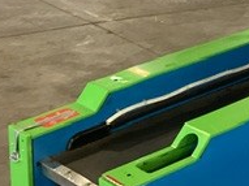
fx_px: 748
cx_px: 295
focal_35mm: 104
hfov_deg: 18.0
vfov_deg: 13.9
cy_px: -16
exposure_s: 1/60
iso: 320
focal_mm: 3.3
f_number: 2.4
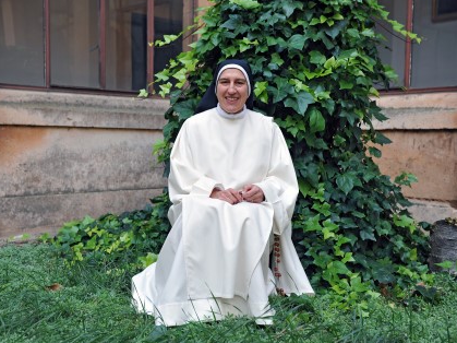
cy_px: 173
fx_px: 581
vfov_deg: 32.9
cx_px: 216
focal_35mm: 44
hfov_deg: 42.9
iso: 200
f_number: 4
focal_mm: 40
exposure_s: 1/60
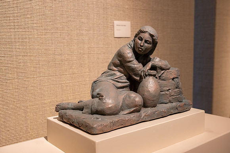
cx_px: 115
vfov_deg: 33.4
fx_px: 256
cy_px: 76
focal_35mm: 40
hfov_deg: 48.4
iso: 1000
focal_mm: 40
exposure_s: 1/60
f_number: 5.6
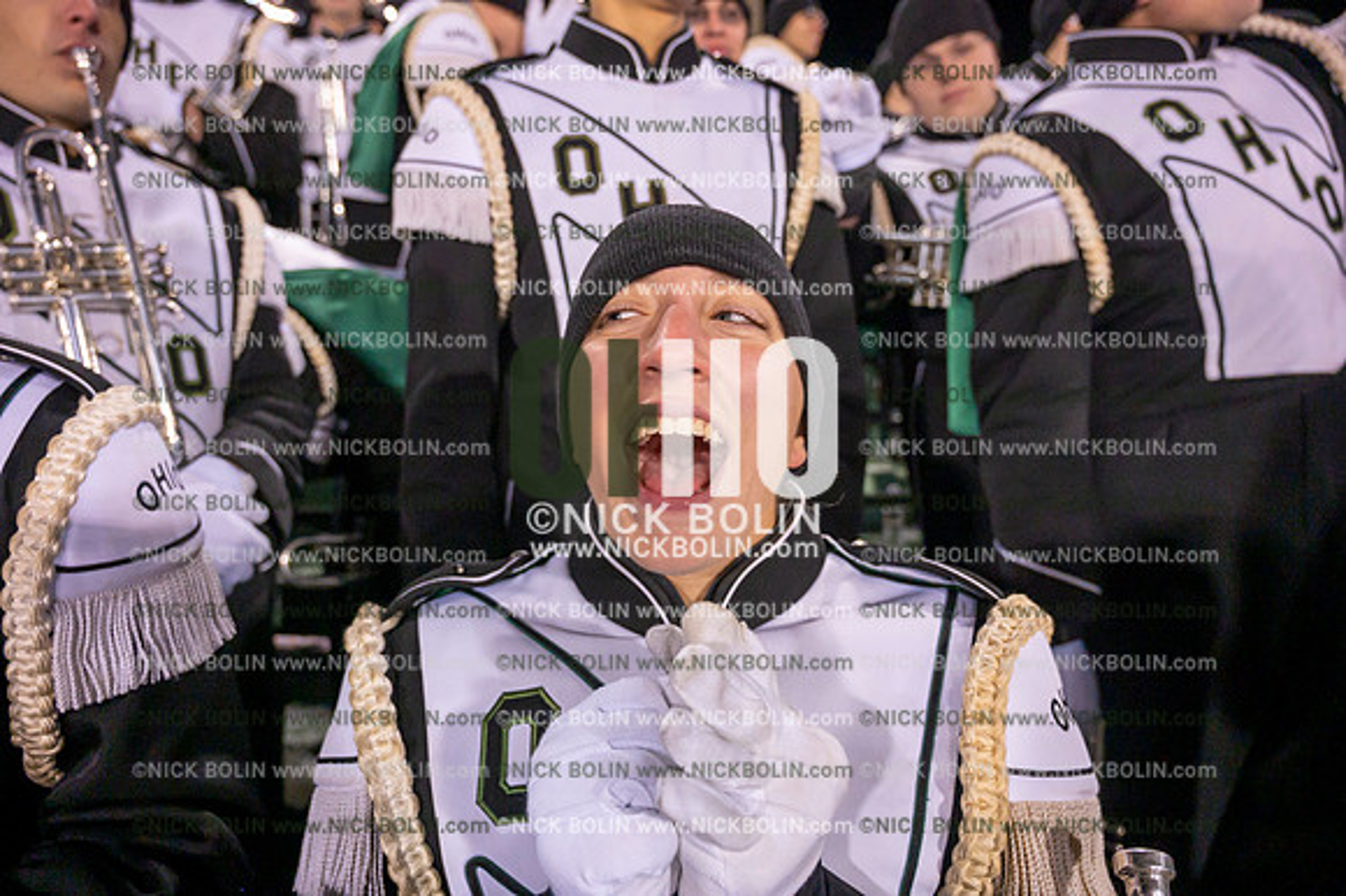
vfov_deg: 53.1
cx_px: 673
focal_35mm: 24
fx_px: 897
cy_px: 448
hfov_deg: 73.8
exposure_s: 1/640
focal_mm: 24
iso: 5000
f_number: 4.5
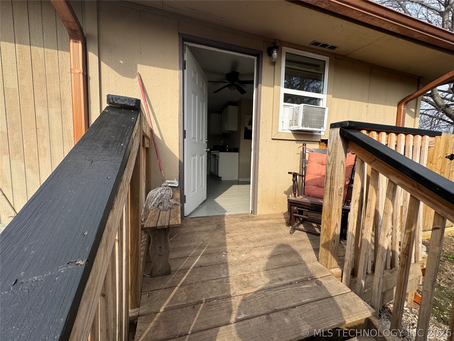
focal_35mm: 14
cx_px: 227
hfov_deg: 102.1
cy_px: 170
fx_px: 184
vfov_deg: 85.7
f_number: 2.2
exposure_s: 1/1078
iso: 50
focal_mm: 2.22
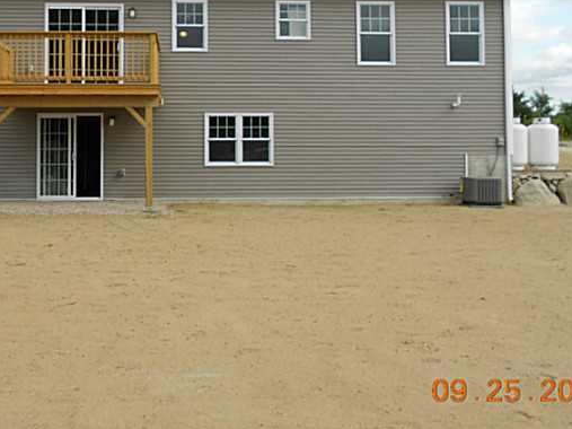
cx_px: 197
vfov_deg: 34.5
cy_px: 120
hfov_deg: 45.2
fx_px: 677
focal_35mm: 41
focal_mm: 4.6
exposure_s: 1/640
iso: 80
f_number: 3.2
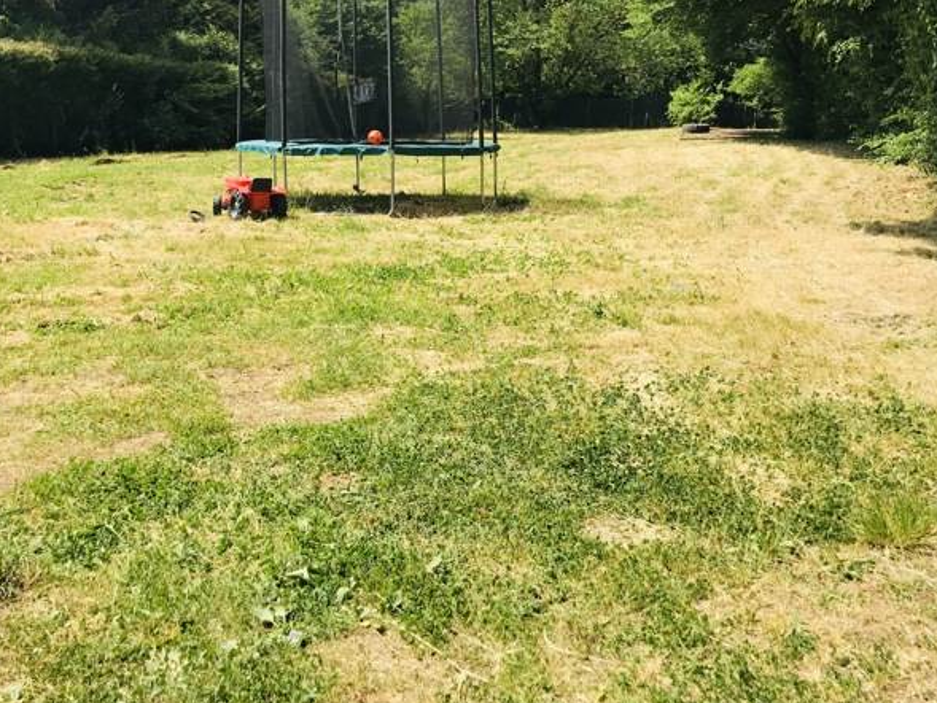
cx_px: 519
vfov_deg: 37.5
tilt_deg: -12.1
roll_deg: +0.2
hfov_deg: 48.9
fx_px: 1029
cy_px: 272
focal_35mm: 38
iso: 20
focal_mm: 3.99
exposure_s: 1/1916
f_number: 1.8
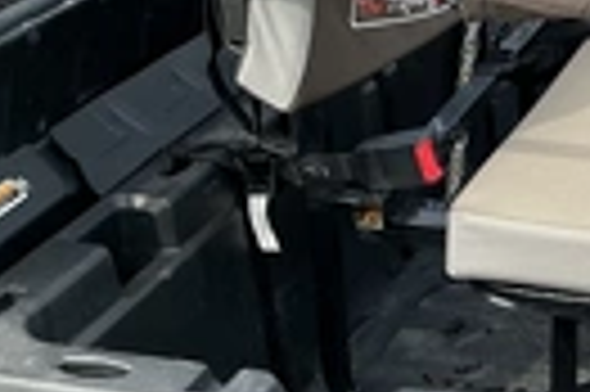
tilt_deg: -24.5
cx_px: 712
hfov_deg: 21.3
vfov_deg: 15.3
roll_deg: -2.5
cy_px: 257
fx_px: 1457
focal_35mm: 89
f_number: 1.8
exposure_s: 1/375
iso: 25
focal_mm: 3
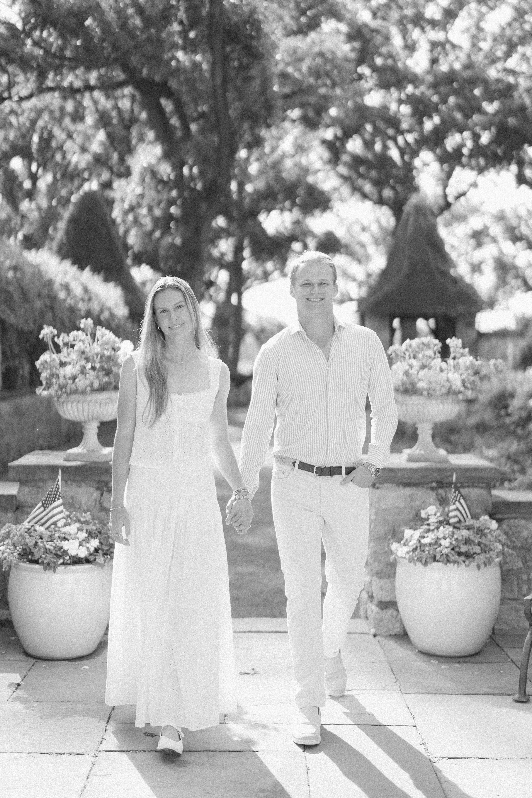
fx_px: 1108
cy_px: 399
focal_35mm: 50
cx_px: 266
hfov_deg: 27.0
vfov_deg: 39.6
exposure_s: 1/8000
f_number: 1.2
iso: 640
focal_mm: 50
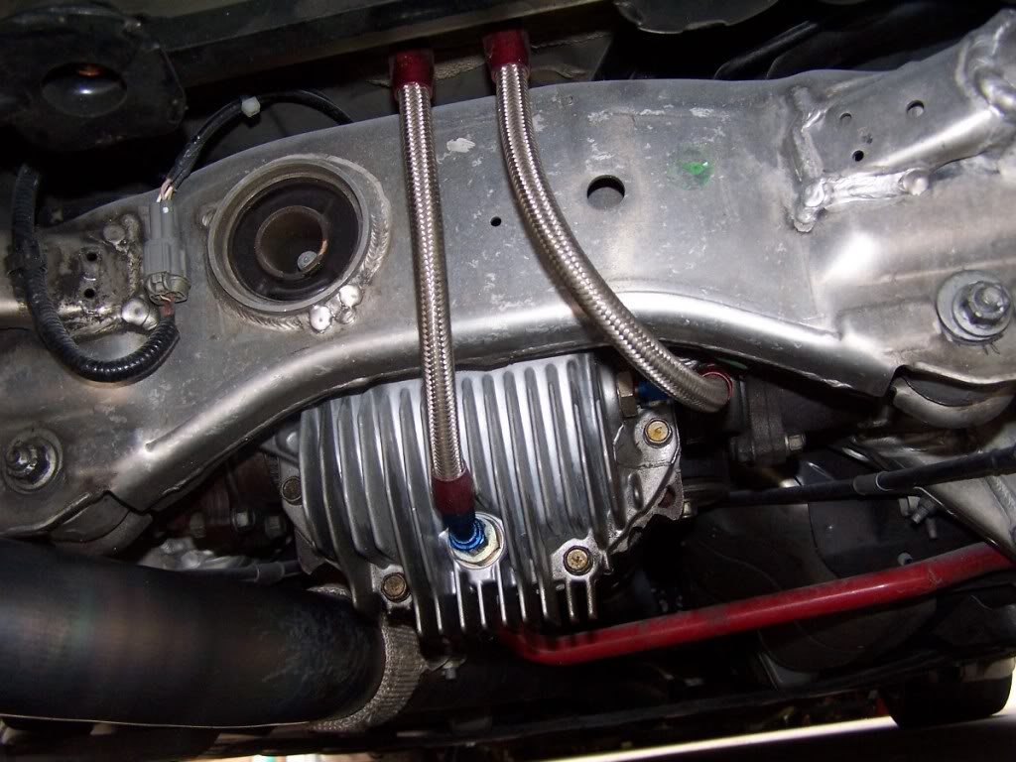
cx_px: 508
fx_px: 1115
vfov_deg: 37.7
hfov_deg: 49.0
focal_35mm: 38
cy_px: 381
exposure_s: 1/60
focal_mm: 6.3
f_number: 2.8
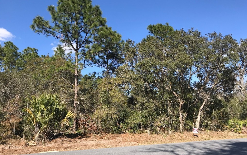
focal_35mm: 30
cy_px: 86
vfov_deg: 41.8
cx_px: 124
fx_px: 202
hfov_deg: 62.9
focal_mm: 3.99
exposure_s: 1/1330
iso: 20
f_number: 1.8
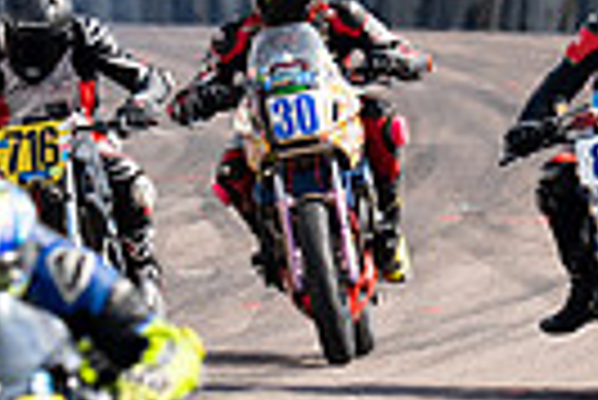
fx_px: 29317
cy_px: 168
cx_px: 617
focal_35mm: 1763
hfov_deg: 1.2
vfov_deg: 0.8
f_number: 6.3
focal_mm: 400
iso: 200
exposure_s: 1/640
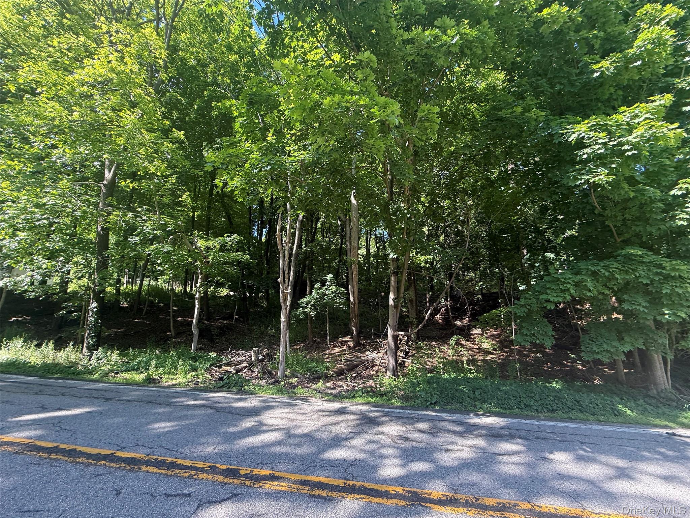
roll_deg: +1.7
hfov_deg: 102.1
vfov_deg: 85.7
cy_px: 259
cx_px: 345
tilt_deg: +10.5
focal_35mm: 14
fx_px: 279
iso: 64
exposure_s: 1/109
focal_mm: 2.22
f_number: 2.2
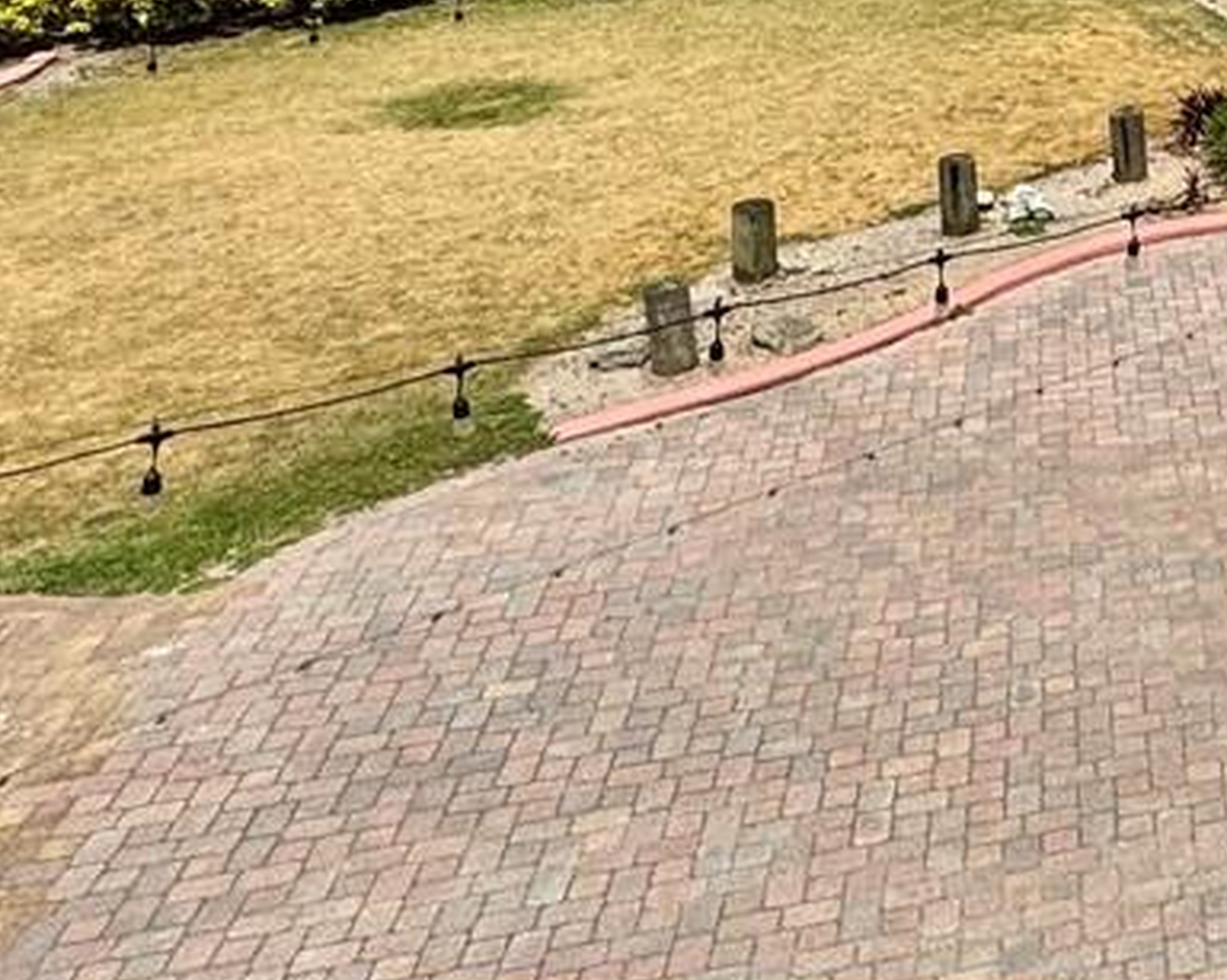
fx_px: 2069
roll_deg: +0.0
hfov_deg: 26.2
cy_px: -351
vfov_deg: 23.1
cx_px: 1732
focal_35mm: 57
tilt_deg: -3.9
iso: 50
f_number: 2.2
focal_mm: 2.22
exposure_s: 1/2273
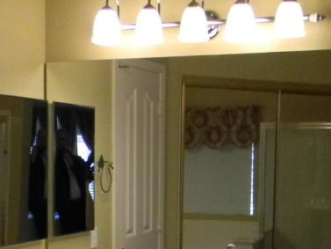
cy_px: 256
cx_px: 176
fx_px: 727
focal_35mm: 76
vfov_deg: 18.8
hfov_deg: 25.6
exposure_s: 1/44.6
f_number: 3.5
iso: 200
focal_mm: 5
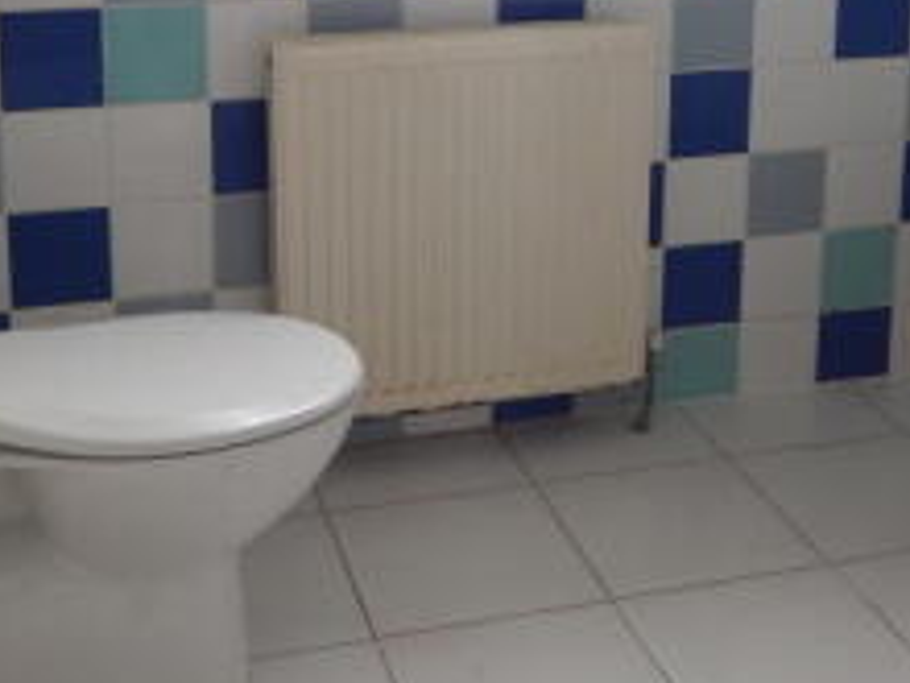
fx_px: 1604
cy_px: 52
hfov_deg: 31.7
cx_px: 465
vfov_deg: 23.3
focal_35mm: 61
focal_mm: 4
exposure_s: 1/30
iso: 125
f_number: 3
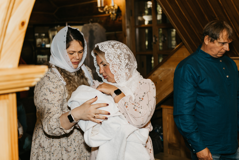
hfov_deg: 34.5
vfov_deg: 23.4
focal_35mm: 58
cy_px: 80
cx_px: 120
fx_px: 385
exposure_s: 1/160
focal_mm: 58
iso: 160
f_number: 3.5
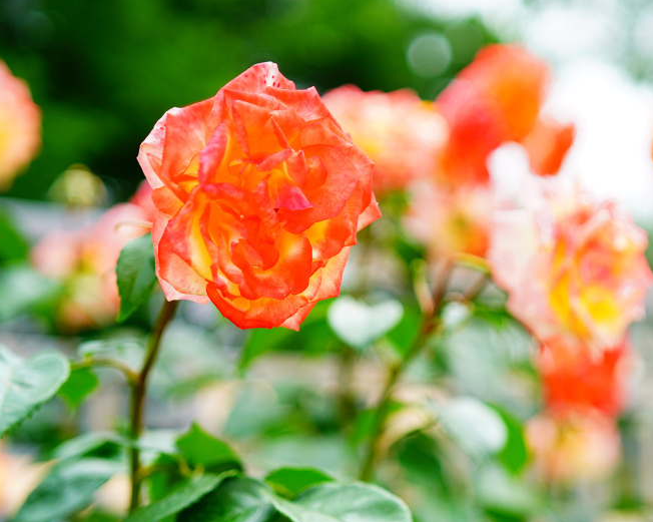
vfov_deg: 25.8
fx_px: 1140
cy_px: 236
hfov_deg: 31.9
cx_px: 401
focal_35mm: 59
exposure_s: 1/3200
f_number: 2
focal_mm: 40
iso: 250
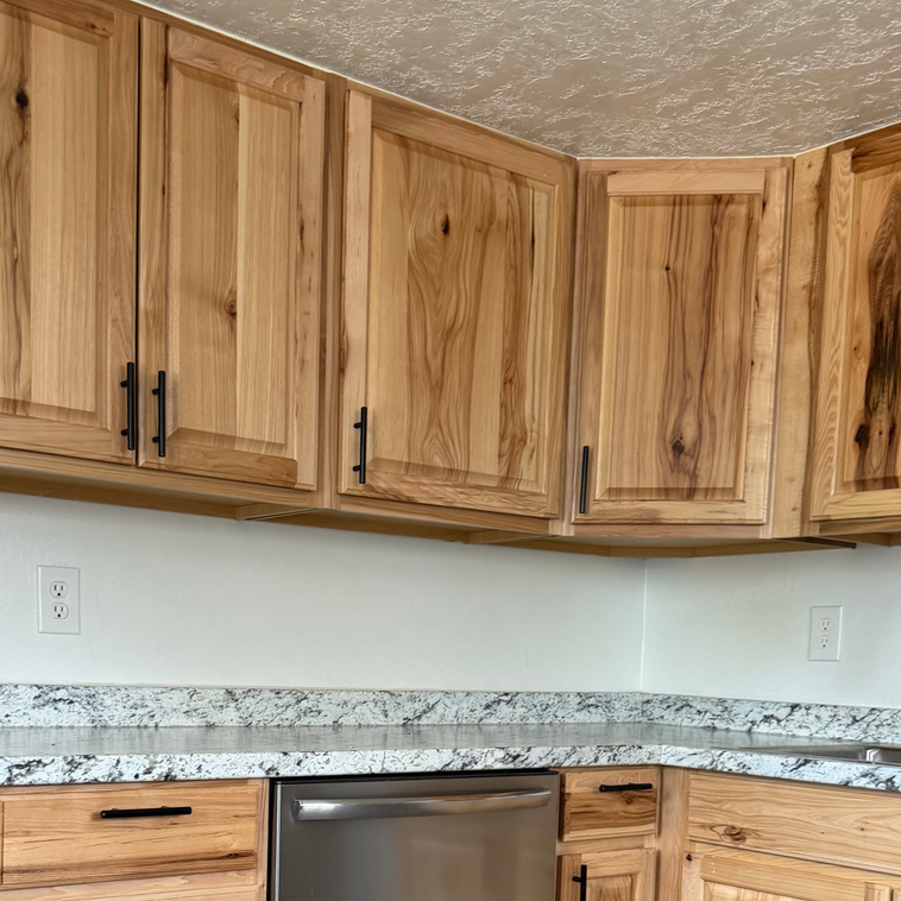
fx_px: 1266
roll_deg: -1.8
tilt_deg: -5.4
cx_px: 422
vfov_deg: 37.2
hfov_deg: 39.2
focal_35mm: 43
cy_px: 773
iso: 125
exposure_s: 1/60
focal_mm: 6.76
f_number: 1.78
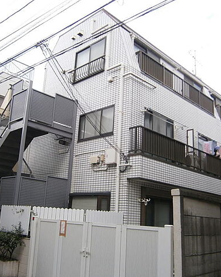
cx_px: 100
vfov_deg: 52.9
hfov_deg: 43.3
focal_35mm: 34
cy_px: 138
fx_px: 278
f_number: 2.8
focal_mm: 4.7
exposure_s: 1/320
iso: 80
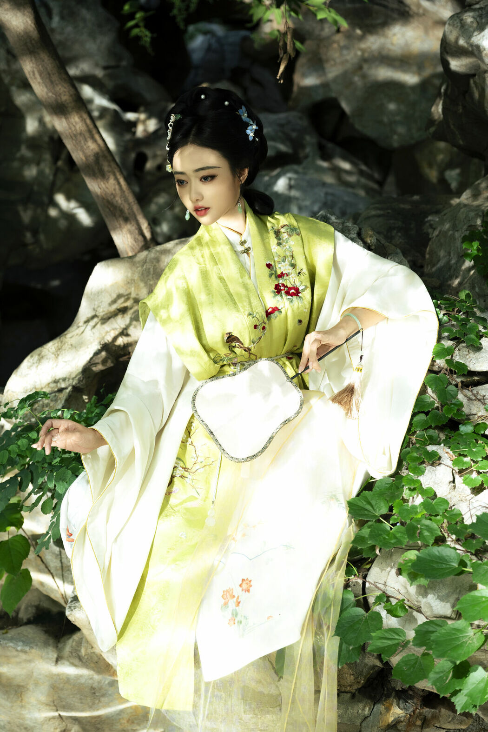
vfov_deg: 22.6
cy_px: 366
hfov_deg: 15.2
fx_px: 1829
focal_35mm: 90
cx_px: 244
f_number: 4
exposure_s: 1/200
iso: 250
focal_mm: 90
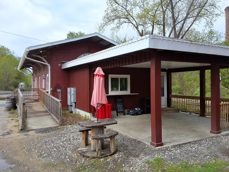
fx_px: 185
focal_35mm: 28
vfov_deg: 49.7
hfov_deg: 63.4
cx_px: 114
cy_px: 86
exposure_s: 1/1163
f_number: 1.9
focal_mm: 2.91
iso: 32
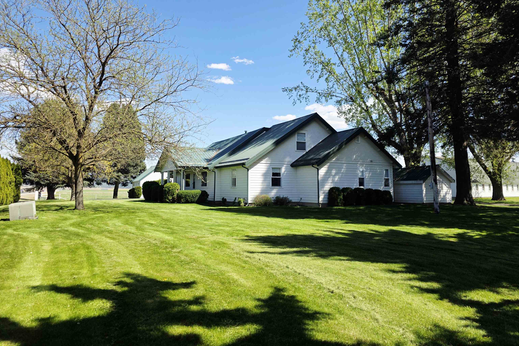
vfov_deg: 53.1
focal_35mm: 24
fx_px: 346
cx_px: 259
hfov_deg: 73.7
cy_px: 159
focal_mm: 6.3
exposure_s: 1/5000
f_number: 1.7
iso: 80
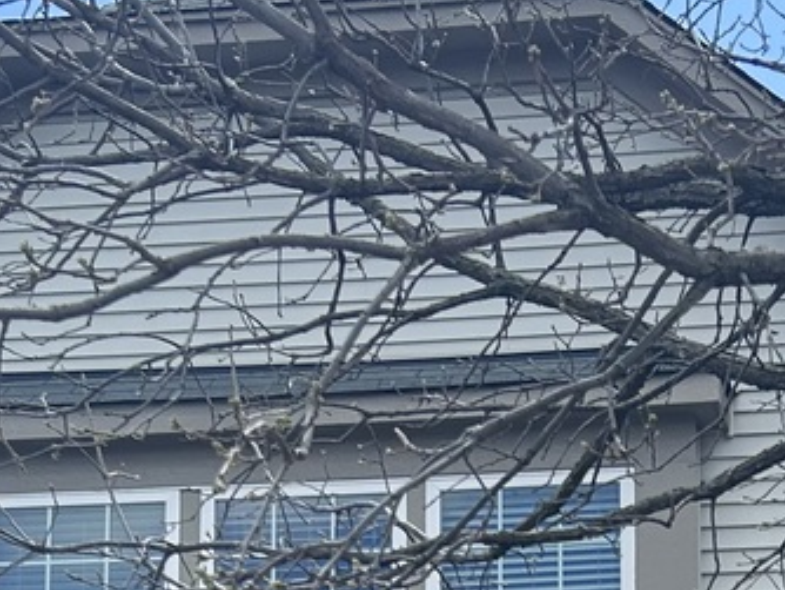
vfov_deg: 12.2
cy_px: 1037
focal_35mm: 112
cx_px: 620
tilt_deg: +8.8
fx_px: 2542
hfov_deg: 17.4
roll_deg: +0.1
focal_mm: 5.7
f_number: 1.5
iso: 50
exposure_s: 1/1344
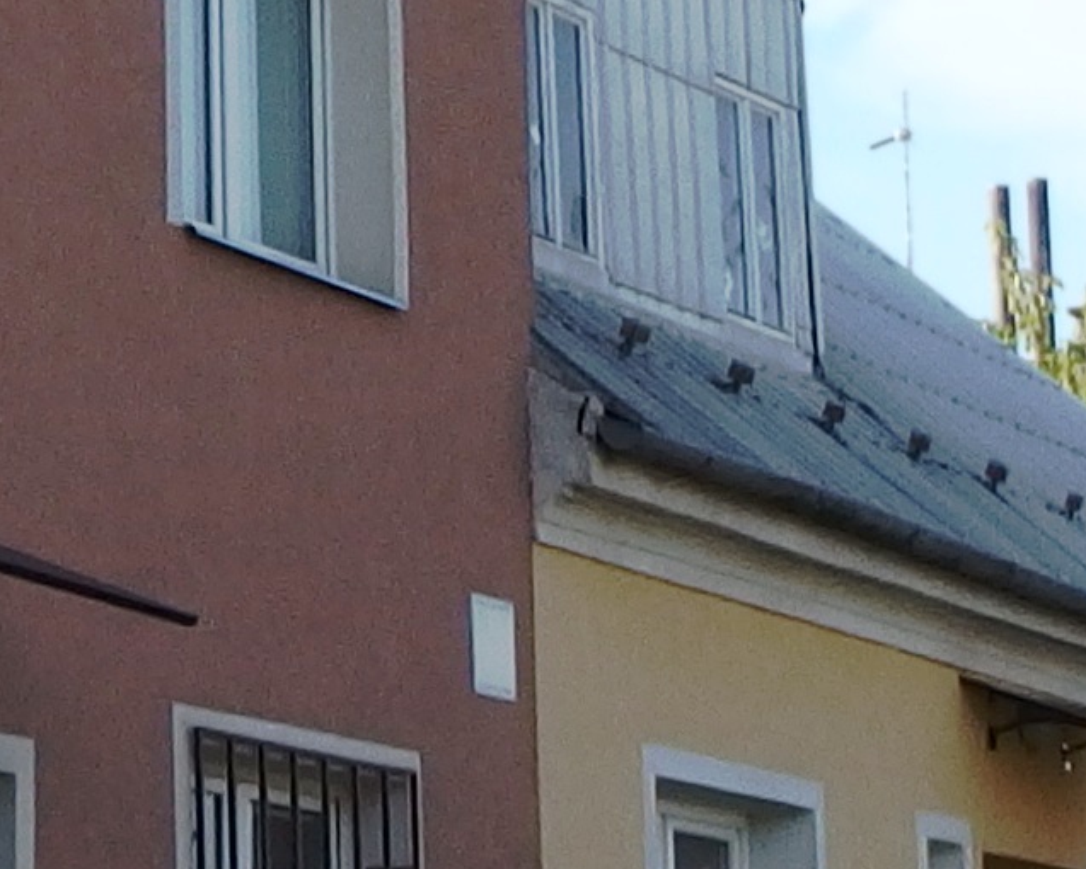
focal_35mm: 158
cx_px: -641
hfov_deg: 11.6
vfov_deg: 9.7
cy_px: -68
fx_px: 5080
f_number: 4
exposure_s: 1/800
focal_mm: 4.7
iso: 100
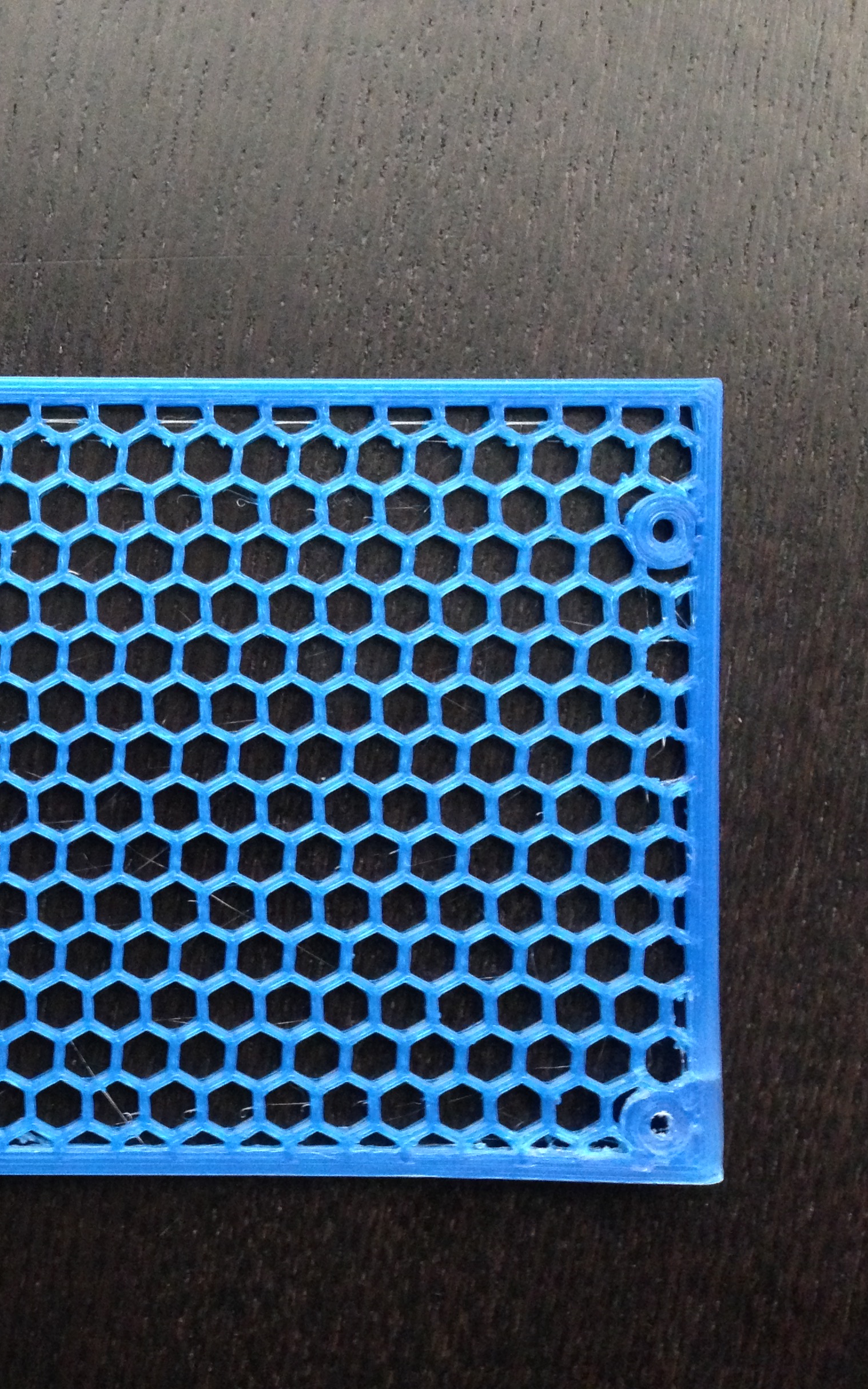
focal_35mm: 47
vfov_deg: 42.6
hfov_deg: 25.7
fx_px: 1779
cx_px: -50
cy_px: 698
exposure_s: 1/15
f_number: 2.4
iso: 400
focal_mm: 4.12
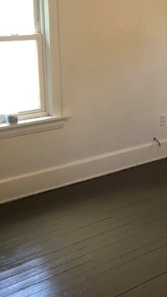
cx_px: 209
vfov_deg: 35.6
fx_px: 457
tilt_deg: -11.8
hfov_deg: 19.3
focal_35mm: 58
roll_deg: -1.0
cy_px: 95
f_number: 1.8
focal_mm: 3.99
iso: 32
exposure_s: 1/30
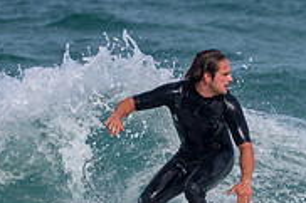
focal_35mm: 1953
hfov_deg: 1.1
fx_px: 16585
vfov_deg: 0.7
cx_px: 206
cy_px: 141
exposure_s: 1/2000
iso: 125
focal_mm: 500
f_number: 5.6
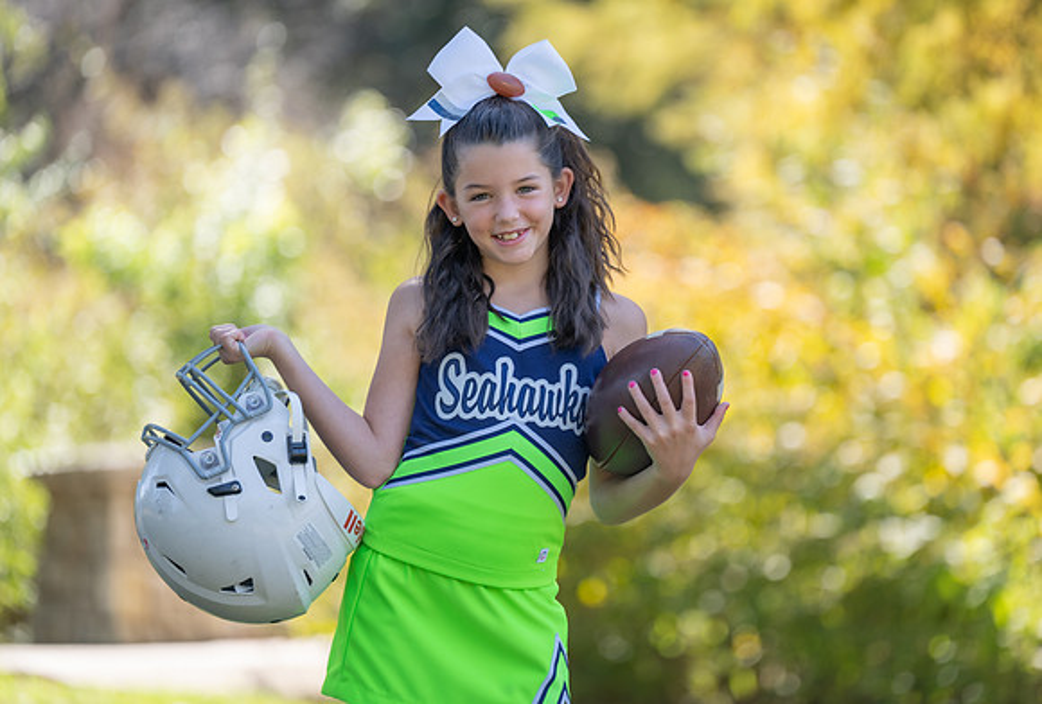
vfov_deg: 8.1
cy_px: 334
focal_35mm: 171
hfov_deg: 11.9
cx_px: 562
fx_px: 4983
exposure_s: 1/400
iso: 100
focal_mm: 158
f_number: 2.8
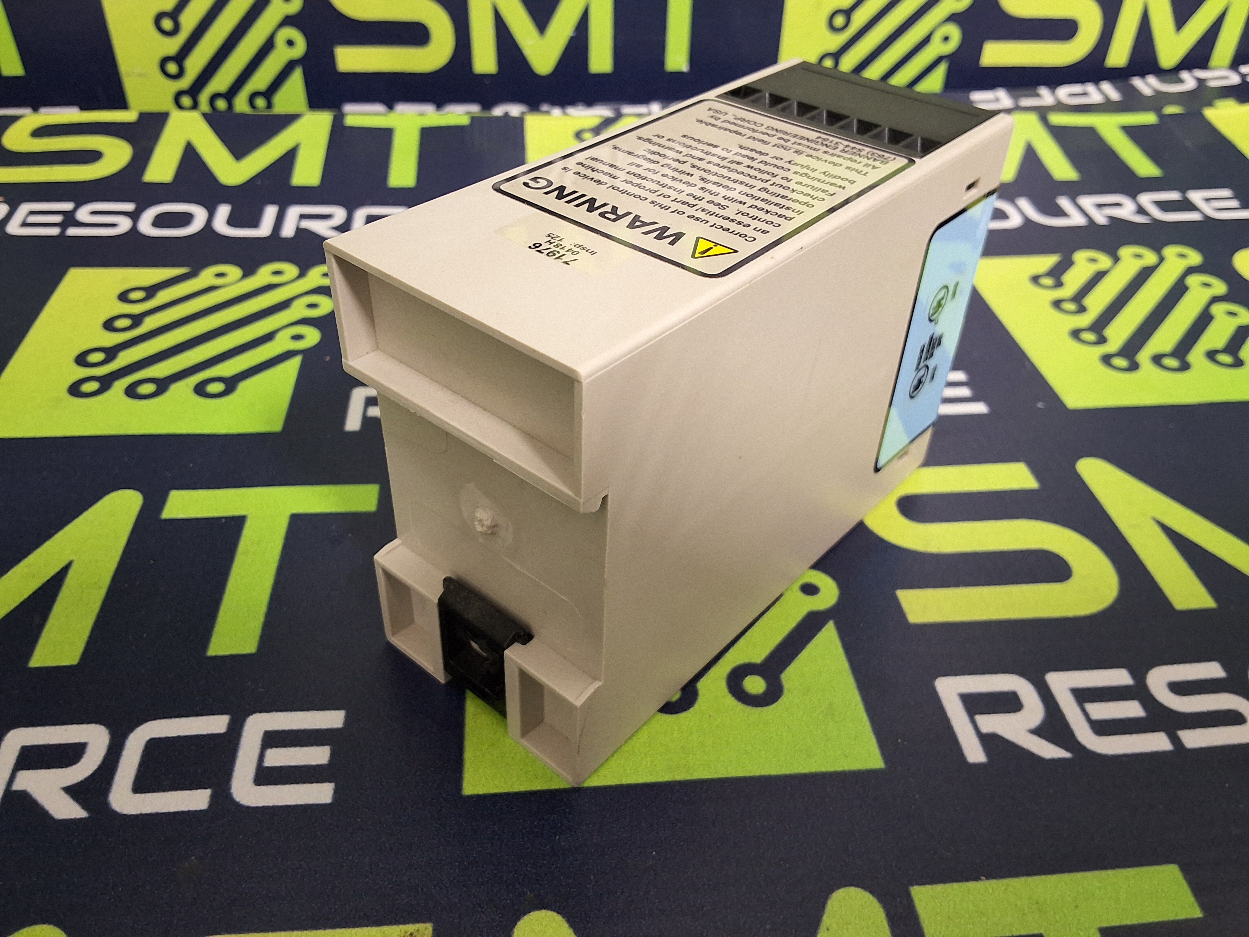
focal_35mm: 28
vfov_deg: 49.7
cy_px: 468
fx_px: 1010
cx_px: 624
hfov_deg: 63.4
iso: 320
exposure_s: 1/24
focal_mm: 2.91
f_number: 1.9
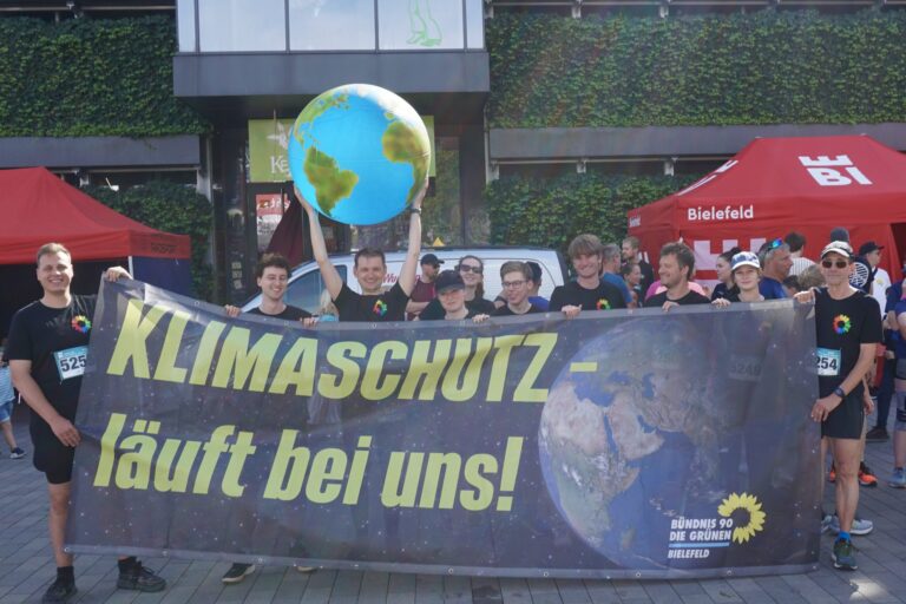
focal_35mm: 24
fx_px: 604
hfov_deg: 73.7
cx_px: 453
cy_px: 302
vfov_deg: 53.1
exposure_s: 1/100
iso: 100
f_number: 7.1
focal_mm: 16
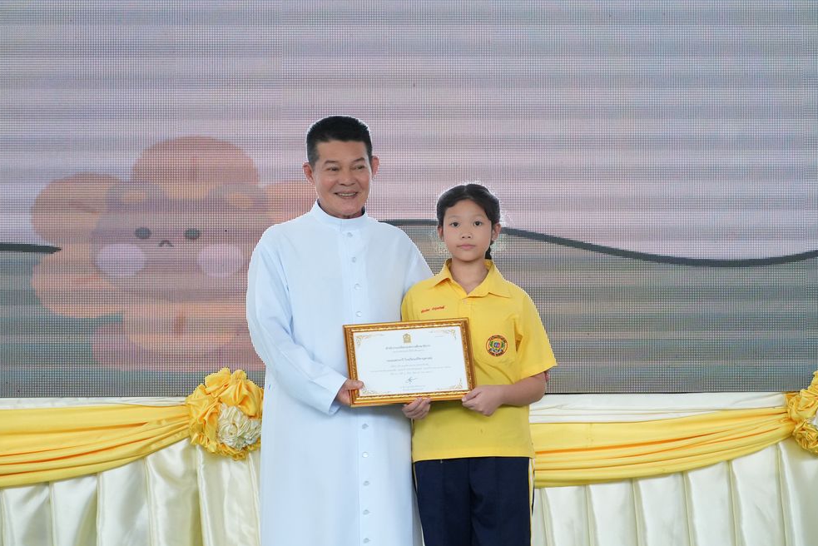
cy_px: 276
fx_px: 2705
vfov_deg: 11.5
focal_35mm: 119
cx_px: 412
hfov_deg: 17.2
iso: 4000
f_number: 5.6
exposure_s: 1/400
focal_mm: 78
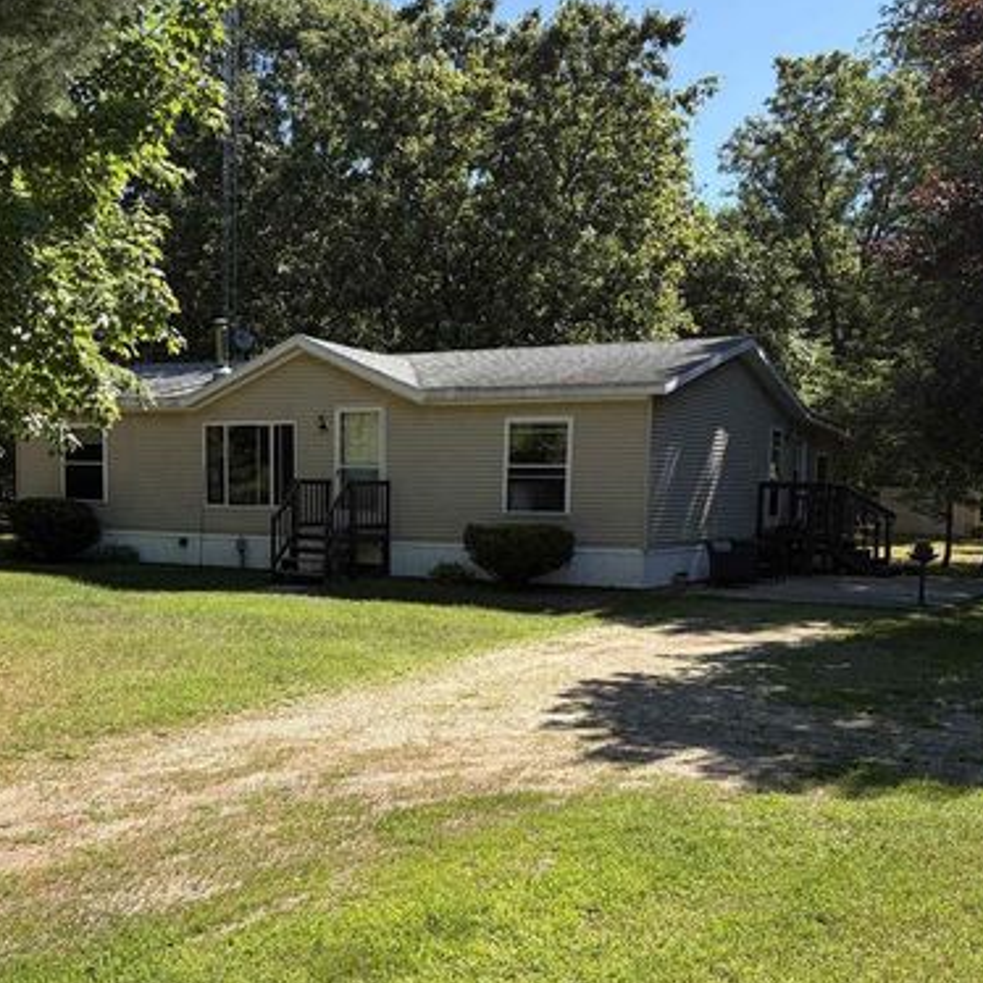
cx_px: 418
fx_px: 1317
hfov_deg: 40.8
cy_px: 653
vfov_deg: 40.4
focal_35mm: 41
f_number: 1.6
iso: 50
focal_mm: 5.96
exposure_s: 1/1550
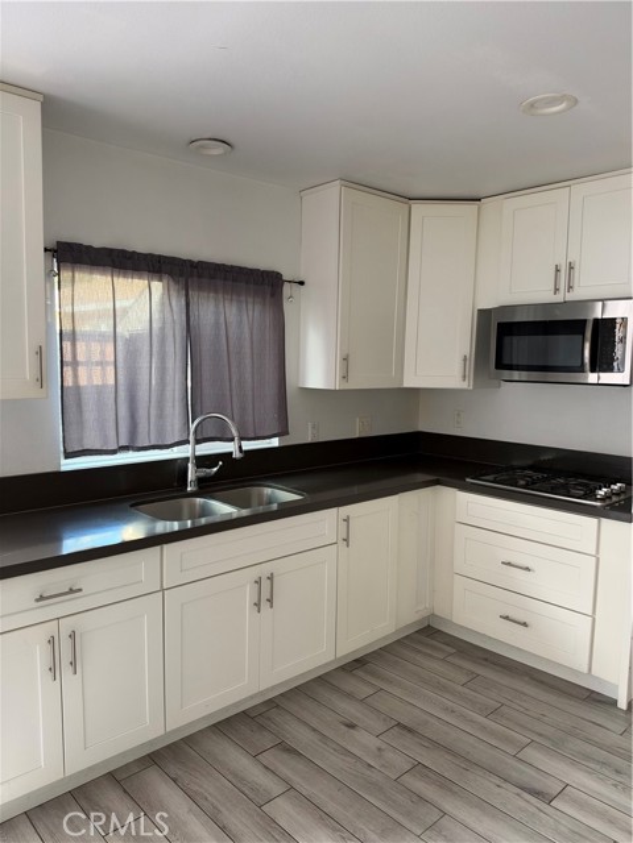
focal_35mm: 24
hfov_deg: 56.8
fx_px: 585
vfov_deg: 71.6
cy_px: 422
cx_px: 316
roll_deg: -1.4
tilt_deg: -5.5
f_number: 1.8
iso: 250
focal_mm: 6.93
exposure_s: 1/121
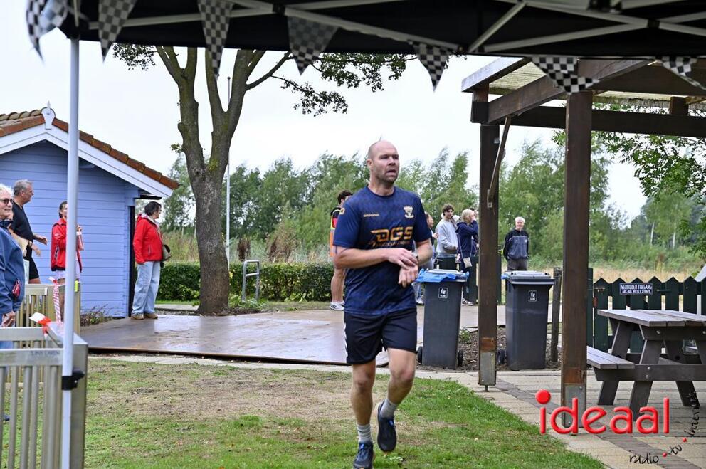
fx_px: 1371
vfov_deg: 19.4
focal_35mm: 70
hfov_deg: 28.9
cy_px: 234
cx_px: 353
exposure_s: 1/320
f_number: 5
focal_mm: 70
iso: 400
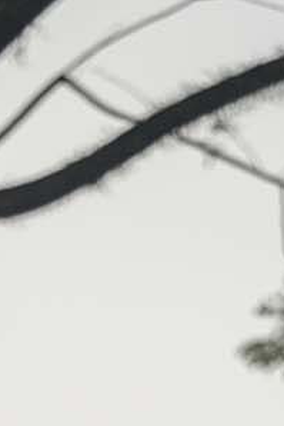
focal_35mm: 652
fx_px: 7706
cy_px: 1005
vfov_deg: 3.1
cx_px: 108
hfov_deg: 2.1
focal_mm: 135
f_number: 2.8
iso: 180
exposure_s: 1/640
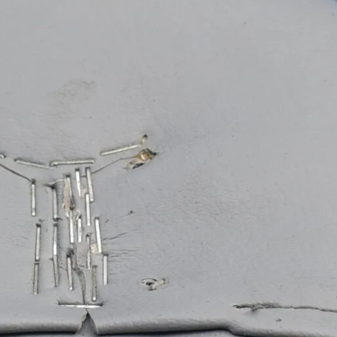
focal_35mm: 217
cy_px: 391
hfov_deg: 8.1
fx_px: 2390
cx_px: 68
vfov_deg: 8.0
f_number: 6.3
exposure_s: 1/200
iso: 200
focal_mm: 34
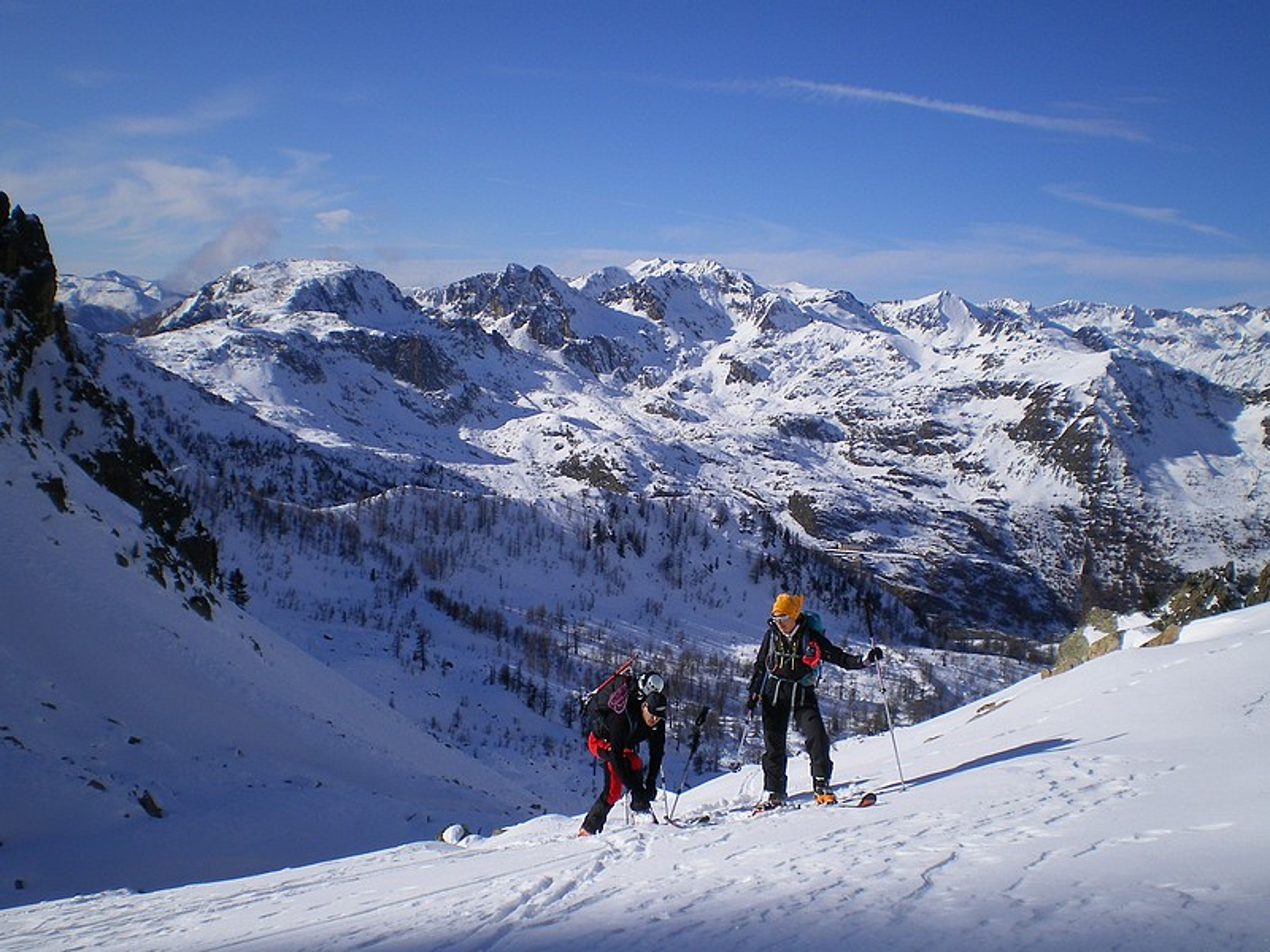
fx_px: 1394
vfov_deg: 37.7
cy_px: 476
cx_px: 635
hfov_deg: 49.0
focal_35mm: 38
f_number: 4.6
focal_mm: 6.3
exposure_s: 1/640
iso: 64
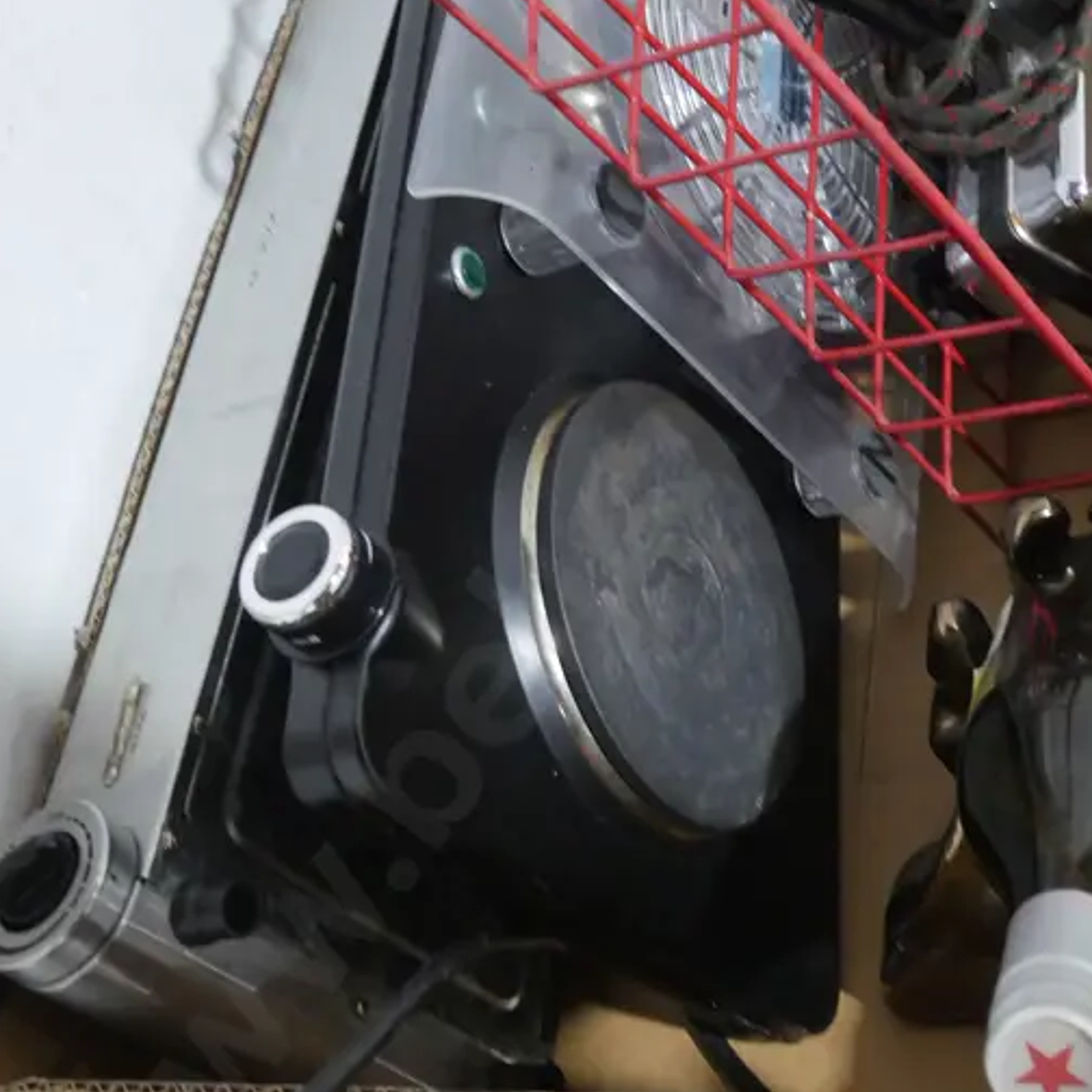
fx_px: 2177
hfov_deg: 27.9
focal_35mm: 61
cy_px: 347
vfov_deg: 27.9
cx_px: 754
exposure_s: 1/60
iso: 3200
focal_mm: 17
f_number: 4
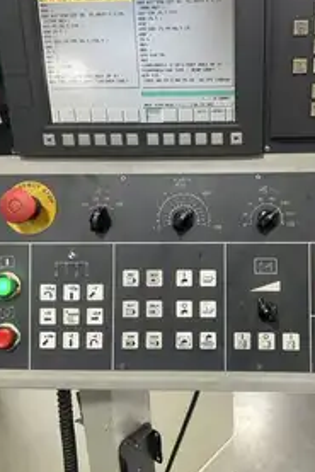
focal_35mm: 36
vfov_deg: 53.1
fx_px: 472
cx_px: 221
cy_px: 227
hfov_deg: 36.4
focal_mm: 6.9
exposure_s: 1/102
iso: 250
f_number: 1.8
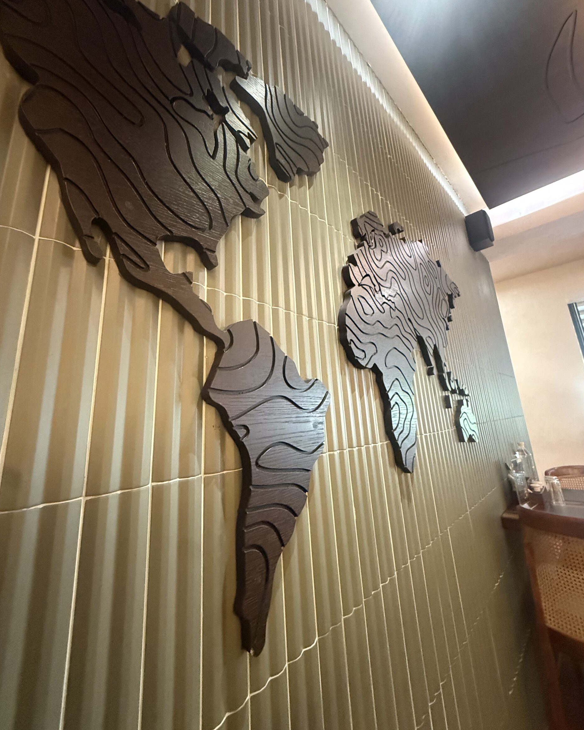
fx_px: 324
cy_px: 338
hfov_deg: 84.0
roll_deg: +3.1
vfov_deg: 96.6
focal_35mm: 15
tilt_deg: +16.0
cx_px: 287
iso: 1000
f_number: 2.2
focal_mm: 2.22
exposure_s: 1/50
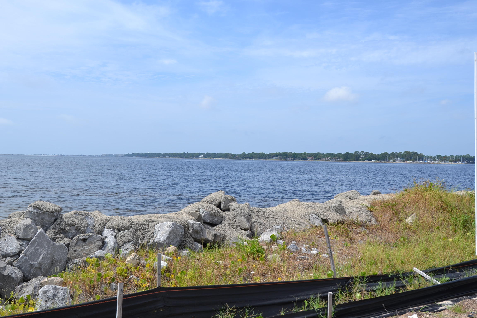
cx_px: 238
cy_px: 159
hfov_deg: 53.1
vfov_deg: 36.9
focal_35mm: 36
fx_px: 477
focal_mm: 24
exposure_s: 1/320
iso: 100
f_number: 9
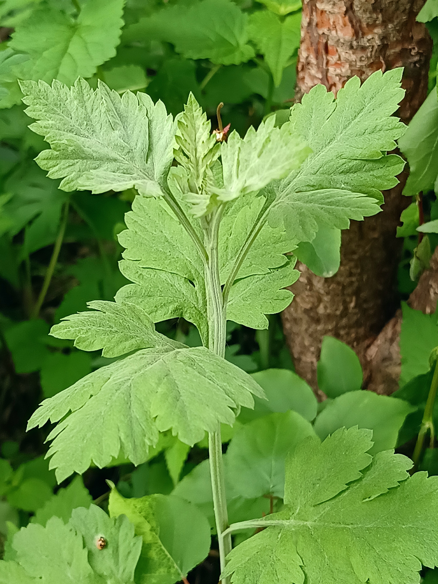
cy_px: 292
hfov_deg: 21.9
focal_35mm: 67
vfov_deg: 29.0
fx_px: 1130
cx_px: 219
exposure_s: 1/50
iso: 153
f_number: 1.9
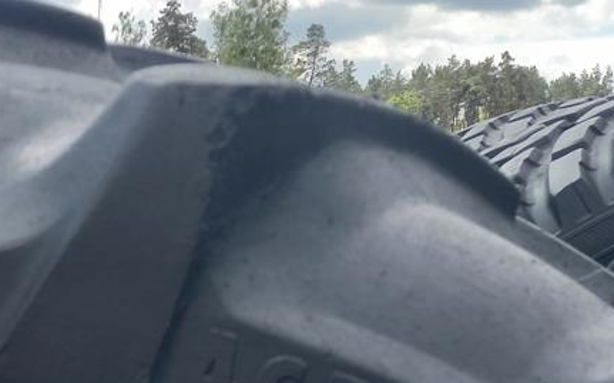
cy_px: 376
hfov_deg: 30.3
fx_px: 1054
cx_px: 4
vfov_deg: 20.0
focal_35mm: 63
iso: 50
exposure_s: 1/181
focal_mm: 4.65
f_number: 1.8
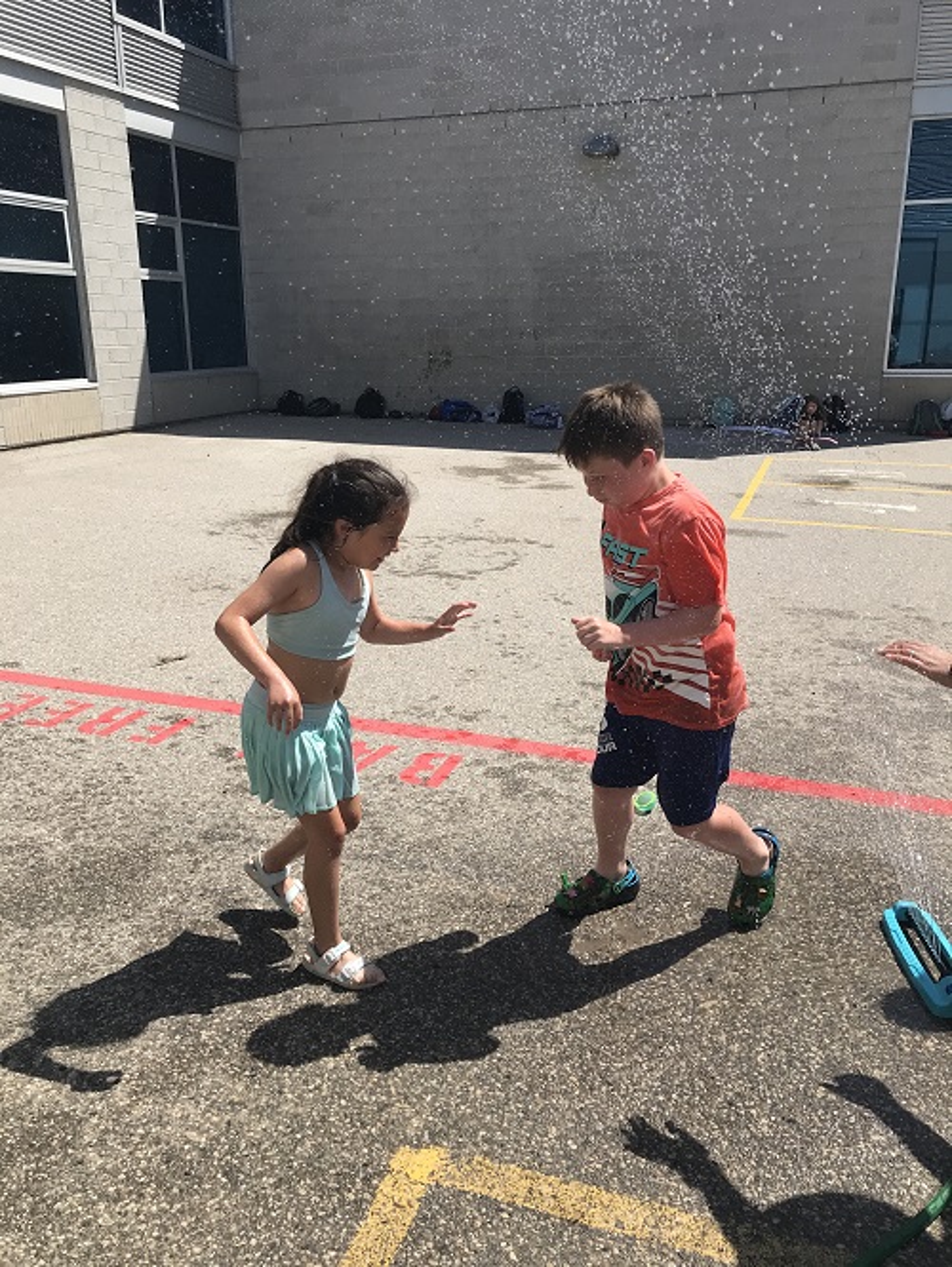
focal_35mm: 28
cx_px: 476
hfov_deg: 49.8
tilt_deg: -14.7
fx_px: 1026
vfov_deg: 63.4
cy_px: 634
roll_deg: +2.5
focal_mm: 3.99
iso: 20
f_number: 1.8
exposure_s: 1/2907
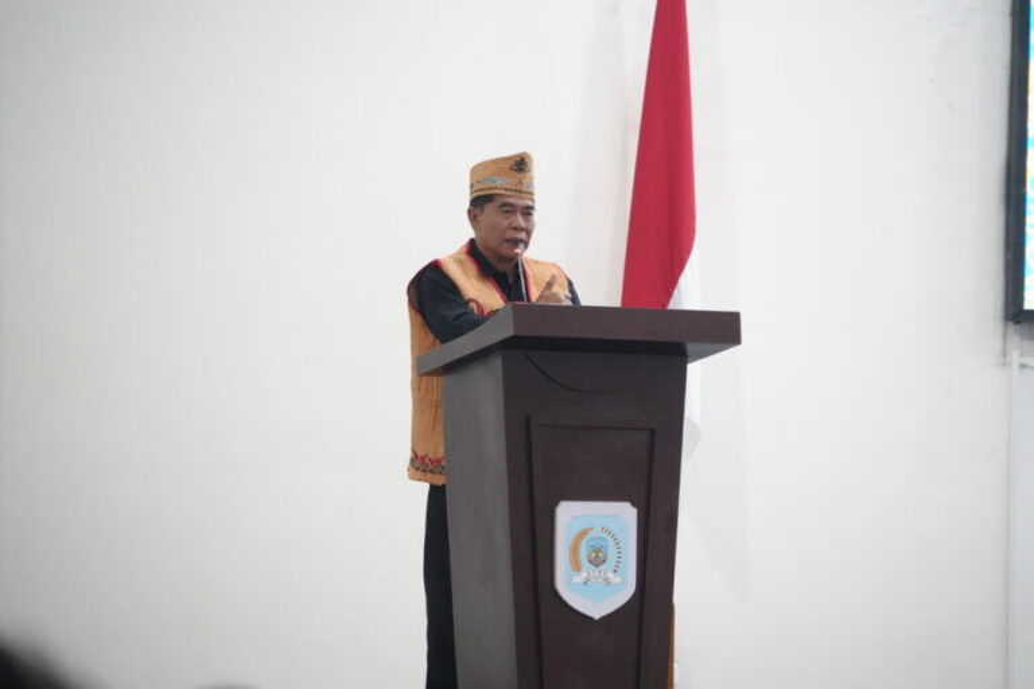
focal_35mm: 240
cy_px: 344
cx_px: 517
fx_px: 6893
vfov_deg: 5.7
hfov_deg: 8.6
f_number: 6.3
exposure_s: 1/125
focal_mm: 240
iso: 12800
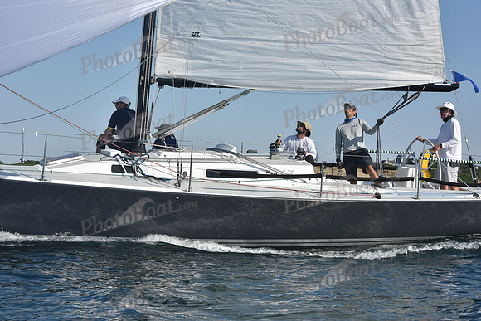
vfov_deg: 19.5
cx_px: 240
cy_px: 160
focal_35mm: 70
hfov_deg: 28.8
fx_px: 935
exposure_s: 1/1250
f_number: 9
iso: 320
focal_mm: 70
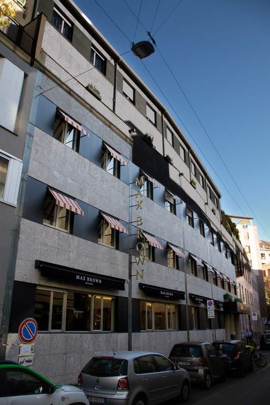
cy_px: 202
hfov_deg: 47.9
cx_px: 135
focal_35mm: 27
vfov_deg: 67.4
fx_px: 304
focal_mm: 18
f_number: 4.5
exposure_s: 1/640
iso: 400
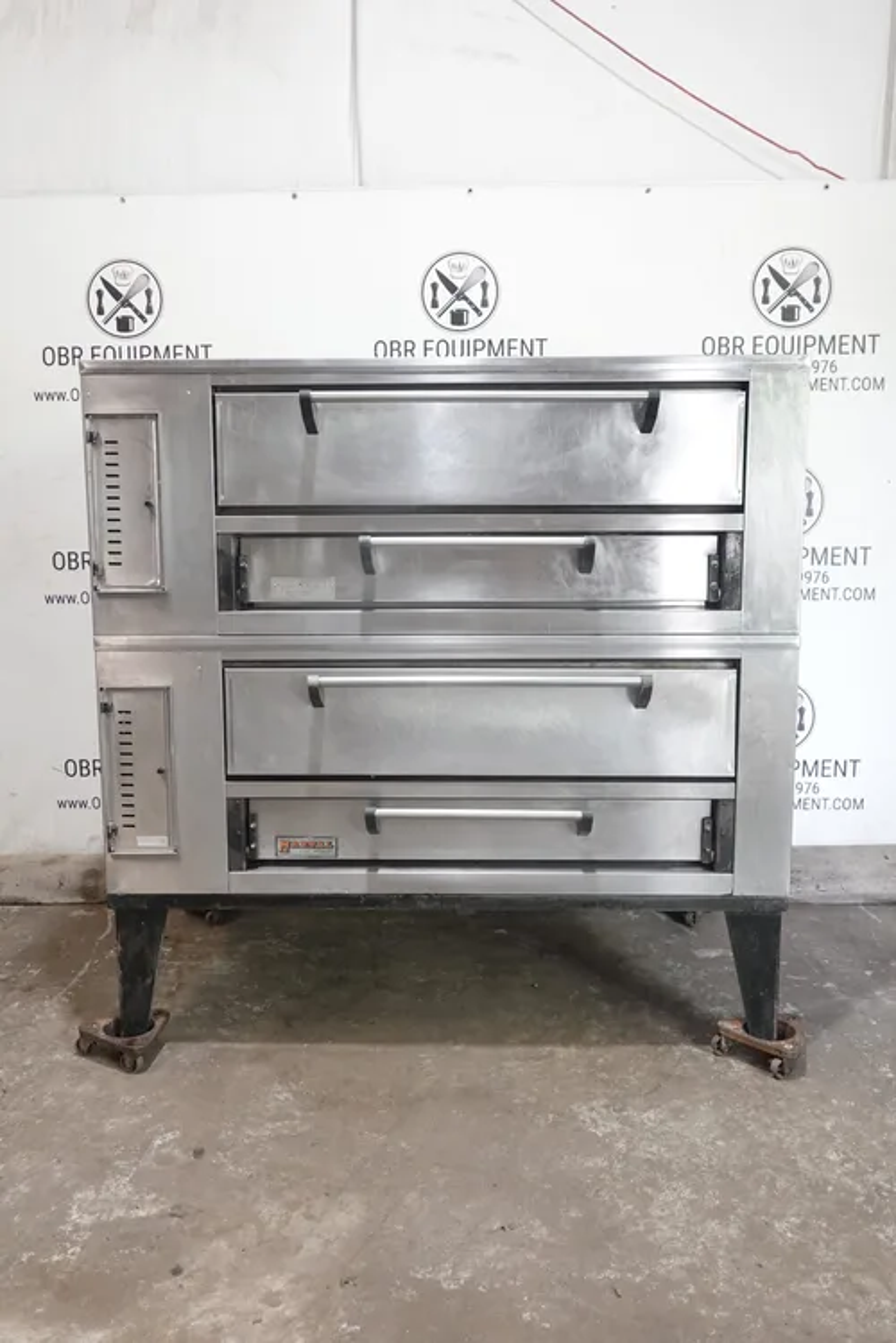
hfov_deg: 41.1
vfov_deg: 58.7
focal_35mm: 32
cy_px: 672
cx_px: 448
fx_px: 1195
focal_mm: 11.76
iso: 800
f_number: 3.5
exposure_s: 1/40
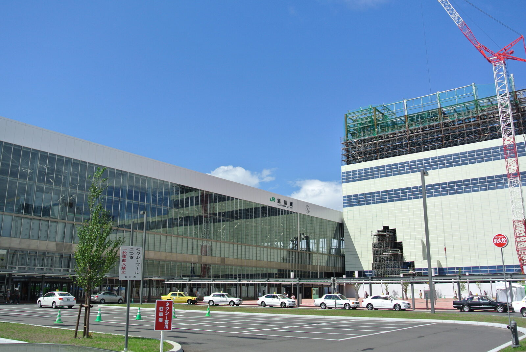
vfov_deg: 41.2
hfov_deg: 58.7
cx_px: 263
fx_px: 468
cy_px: 176
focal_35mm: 32
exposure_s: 1/800
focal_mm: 12.2
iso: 100
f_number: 5
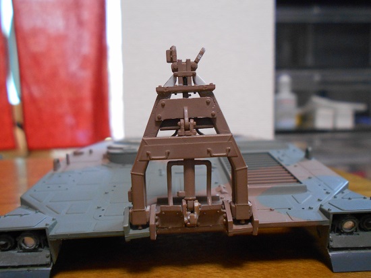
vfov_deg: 46.8
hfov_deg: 60.0
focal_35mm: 30
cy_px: 139
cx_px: 186
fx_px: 321
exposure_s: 1/25
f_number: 3.4
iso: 400
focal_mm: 5.1
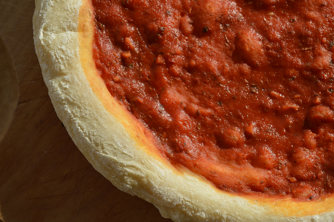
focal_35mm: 72
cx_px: 167
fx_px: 667
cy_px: 111
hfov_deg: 28.1
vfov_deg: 18.9
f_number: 8
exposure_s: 1/320
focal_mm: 48
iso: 100
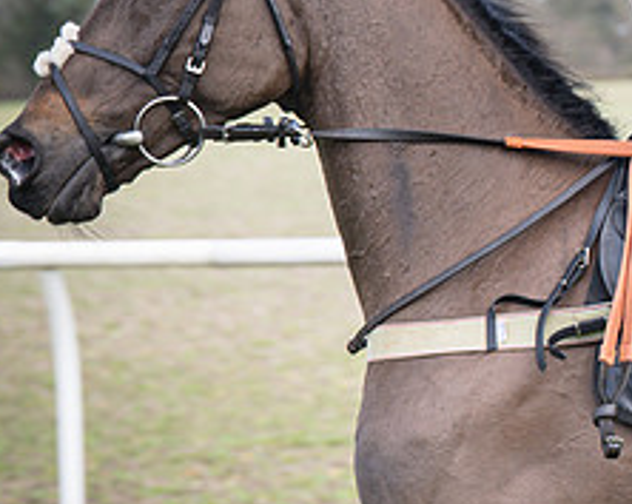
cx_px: 830
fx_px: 5604
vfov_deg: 5.1
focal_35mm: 300
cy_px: 91
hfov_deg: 6.4
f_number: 4
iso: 200
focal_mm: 70
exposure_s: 1/400
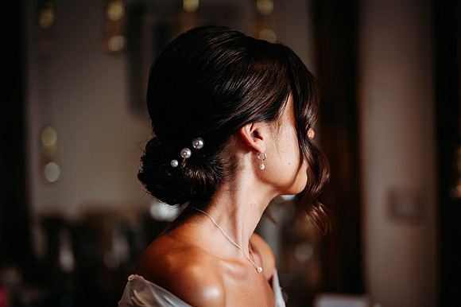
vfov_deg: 16.1
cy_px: 154
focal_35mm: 85
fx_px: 1088
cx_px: 230
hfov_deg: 23.9
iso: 110
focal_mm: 85
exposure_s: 1/200
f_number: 1.8
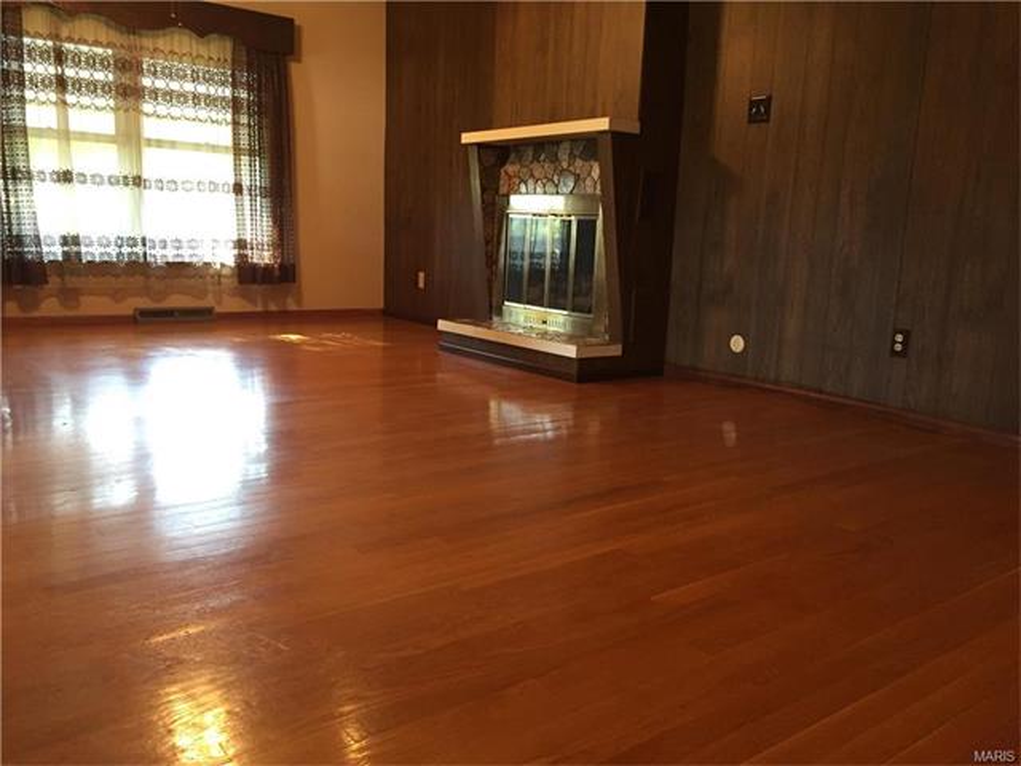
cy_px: 383
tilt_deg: -11.4
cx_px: 510
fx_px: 855
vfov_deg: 48.2
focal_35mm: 29
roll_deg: -3.8
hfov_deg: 61.7
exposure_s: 1/30
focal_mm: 4.15
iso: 125
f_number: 2.2
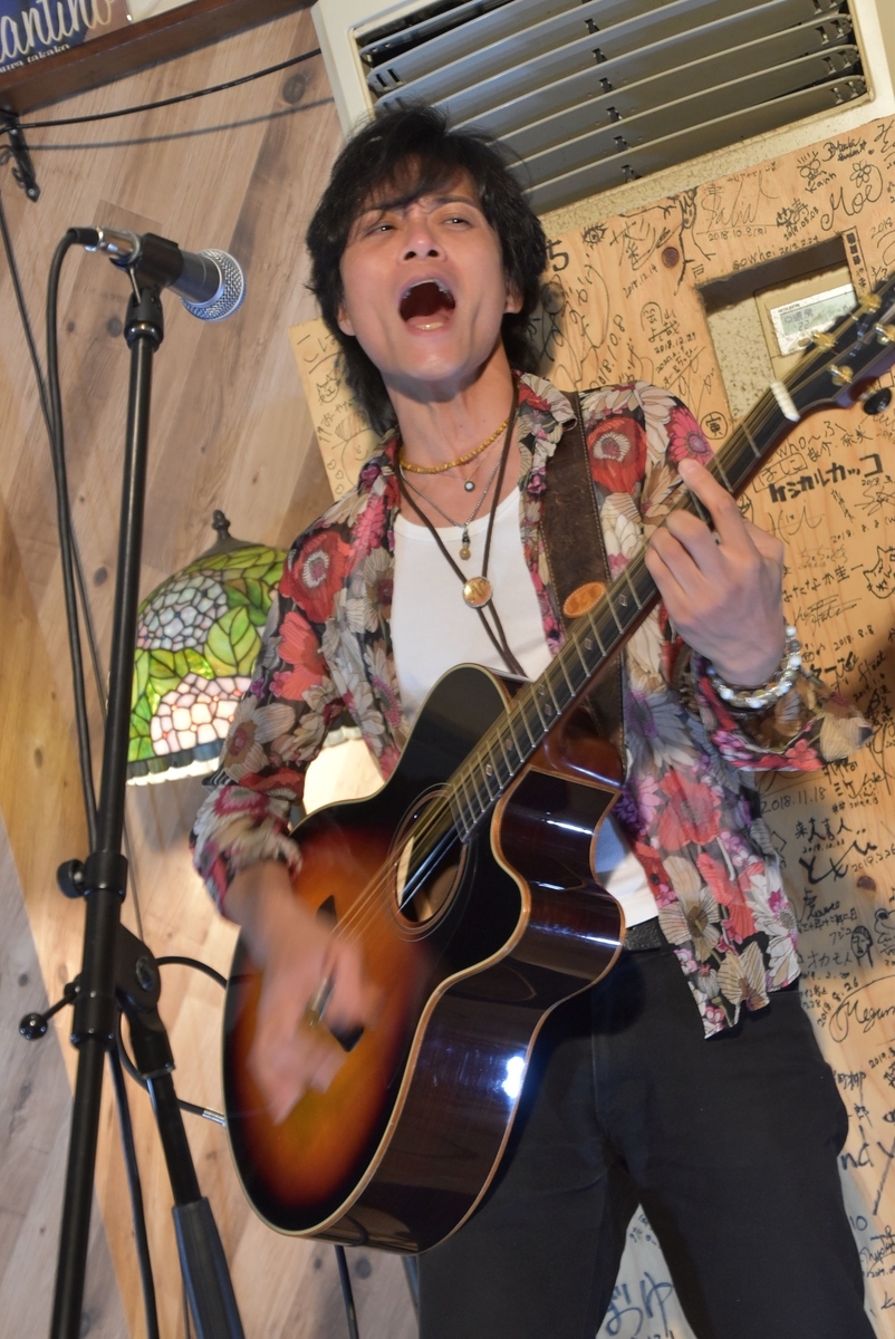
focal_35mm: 66
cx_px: 448
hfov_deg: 20.6
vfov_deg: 30.5
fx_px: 2457
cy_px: 670
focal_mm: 44
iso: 1600
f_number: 4.8
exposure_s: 1/60
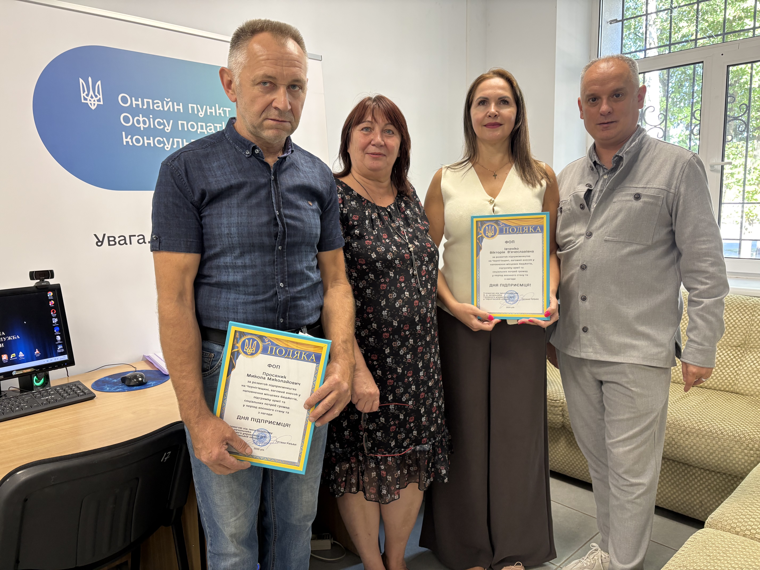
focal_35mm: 26
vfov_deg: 53.1
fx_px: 571
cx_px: 380
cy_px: 285
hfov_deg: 67.3
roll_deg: +1.5
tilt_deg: -7.4
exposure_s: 1/63
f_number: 1.6
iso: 125
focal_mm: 5.96
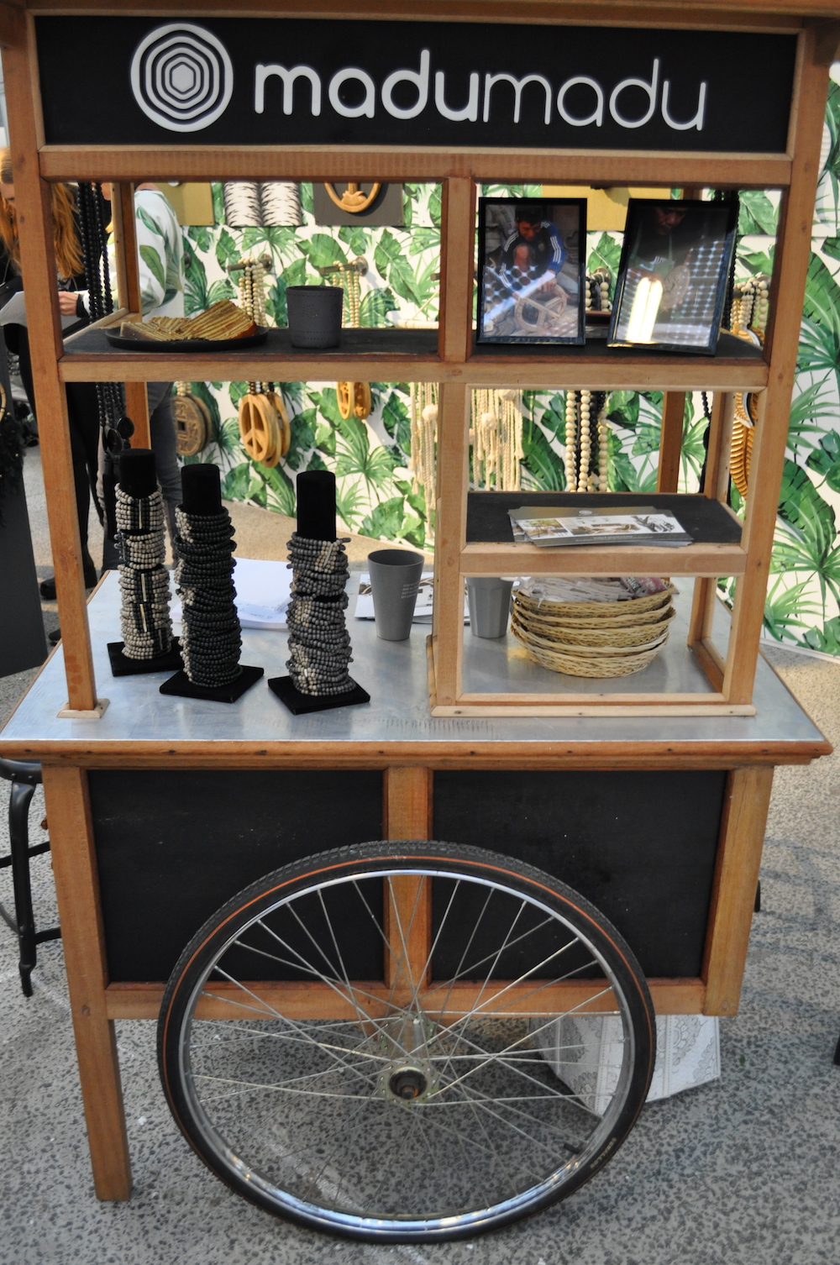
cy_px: 632
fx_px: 1158
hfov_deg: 39.9
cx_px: 420
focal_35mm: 33
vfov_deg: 57.3
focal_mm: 22
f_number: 4
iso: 800
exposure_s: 1/40
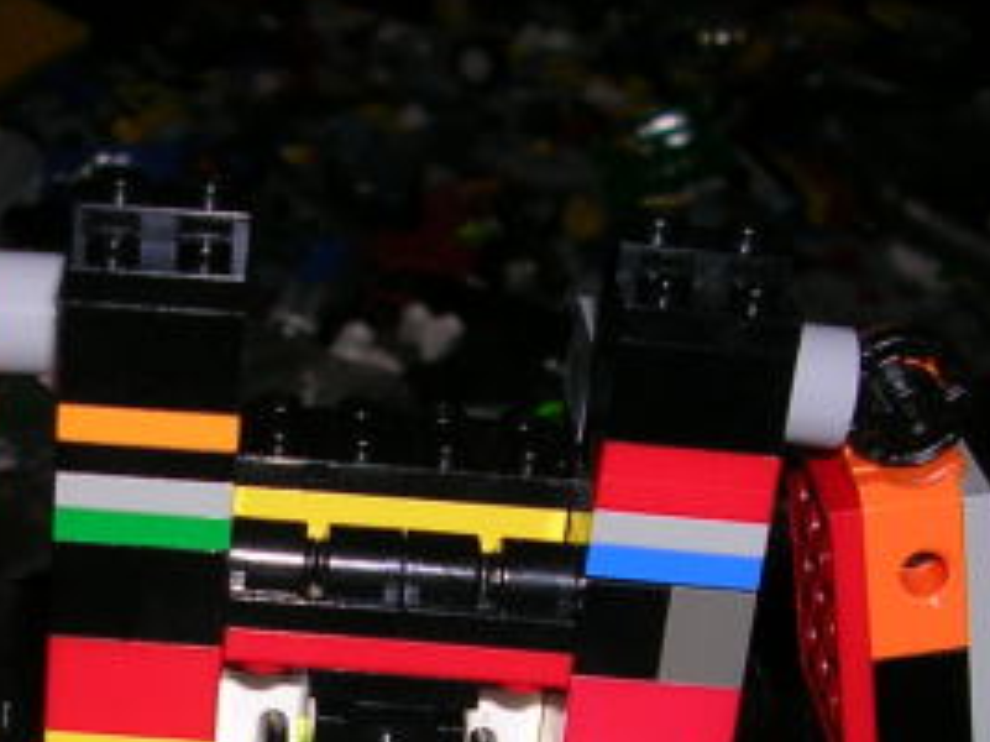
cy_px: 816
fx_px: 2601
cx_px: 260
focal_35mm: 91
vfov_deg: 15.8
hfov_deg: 21.4
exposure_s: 1/60.1
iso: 50
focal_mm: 5.8
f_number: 2.8
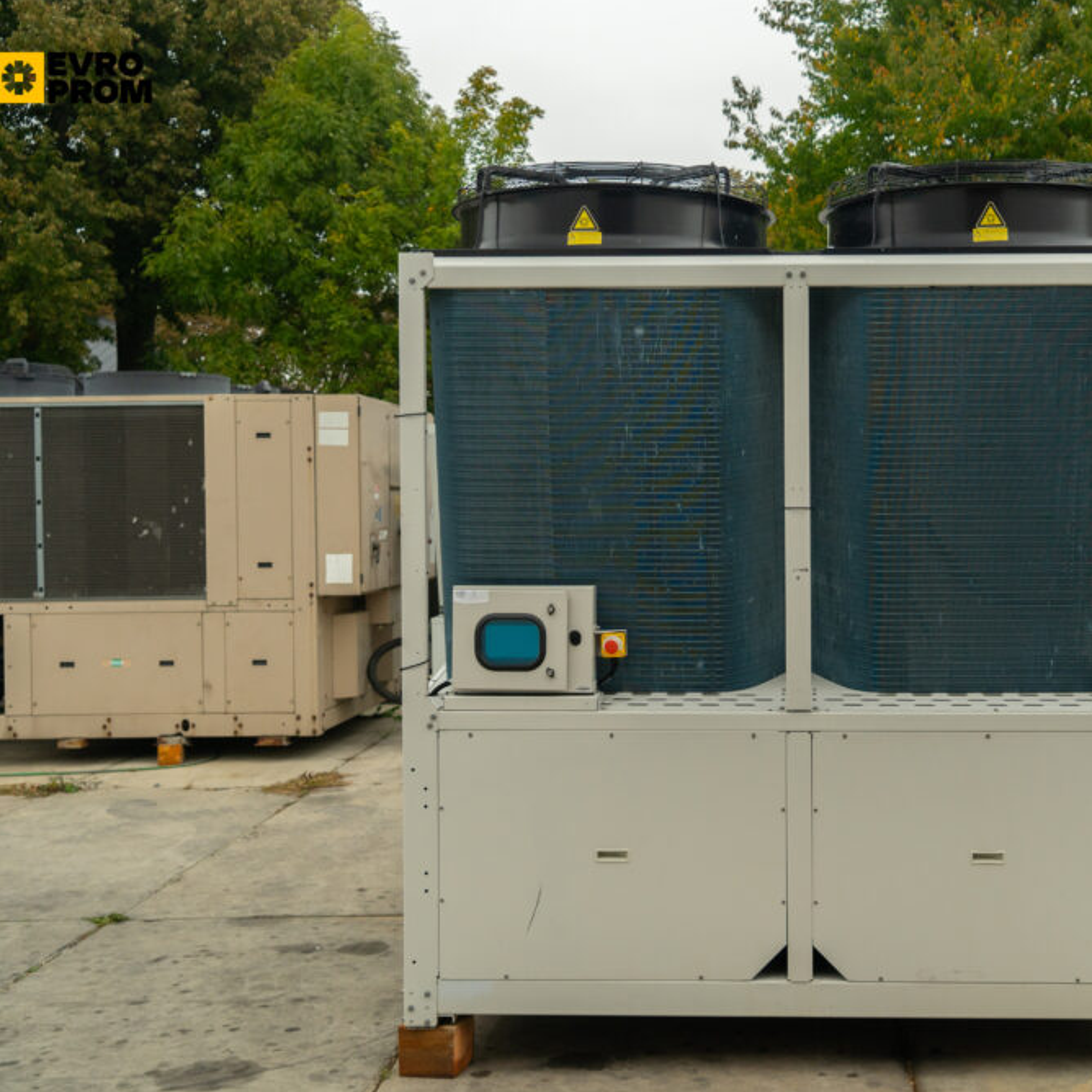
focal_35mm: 43
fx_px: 1535
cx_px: 759
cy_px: 544
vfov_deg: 39.2
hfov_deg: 38.6
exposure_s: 1/60
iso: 400
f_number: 5
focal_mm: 33
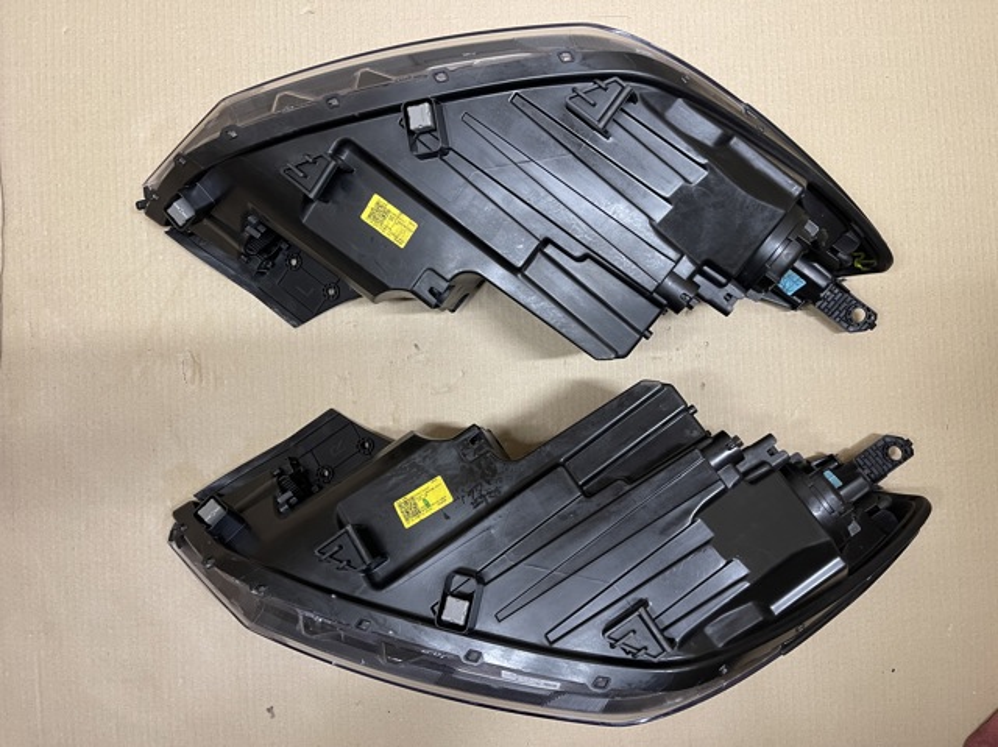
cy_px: 374
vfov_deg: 53.0
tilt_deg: -88.2
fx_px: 749
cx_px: 499
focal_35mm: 26
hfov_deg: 67.3
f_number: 1.6
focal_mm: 5.1
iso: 160
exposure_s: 1/50
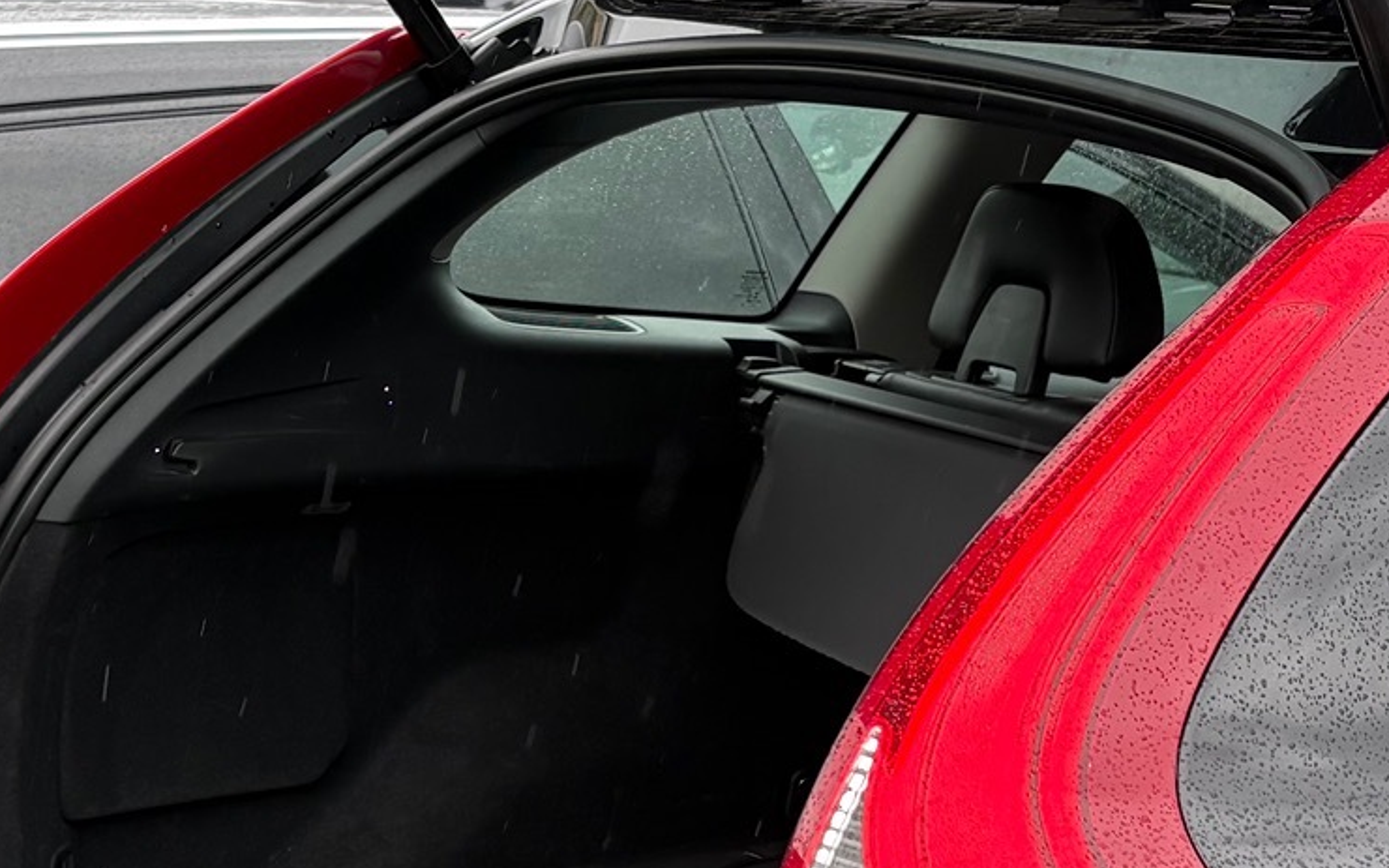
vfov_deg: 17.4
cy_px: 529
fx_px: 2839
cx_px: 351
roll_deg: +1.6
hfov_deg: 27.1
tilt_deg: -12.1
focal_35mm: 75
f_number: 1.6
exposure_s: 1/371
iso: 64
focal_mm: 5.96
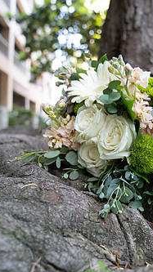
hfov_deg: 34.0
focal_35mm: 34
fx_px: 246
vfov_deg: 58.0
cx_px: 112
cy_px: 131
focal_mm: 24
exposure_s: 1/125
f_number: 3.5
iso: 400
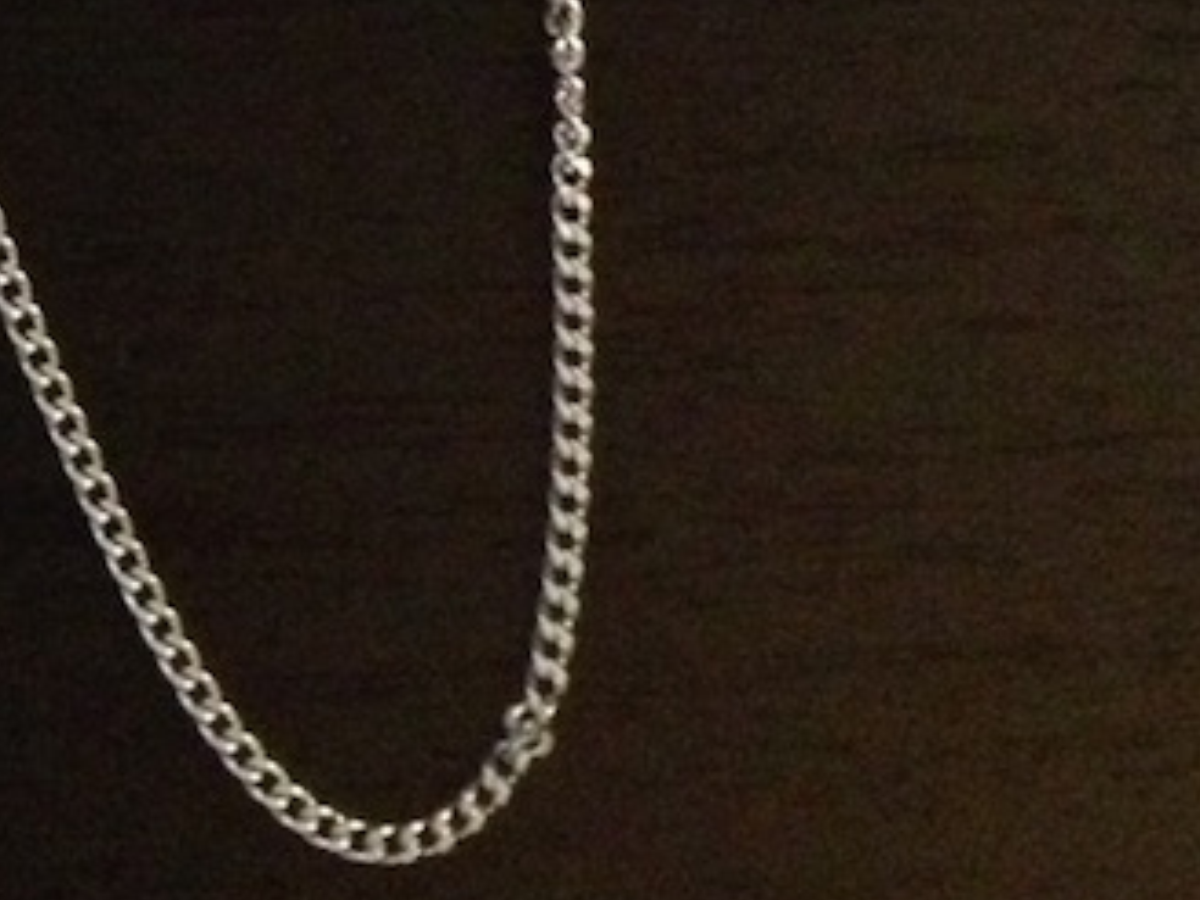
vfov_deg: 10.4
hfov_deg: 15.0
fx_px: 4437
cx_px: -132
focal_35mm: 128
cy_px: -1072
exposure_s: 1/15
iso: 800
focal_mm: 4.28
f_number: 2.4
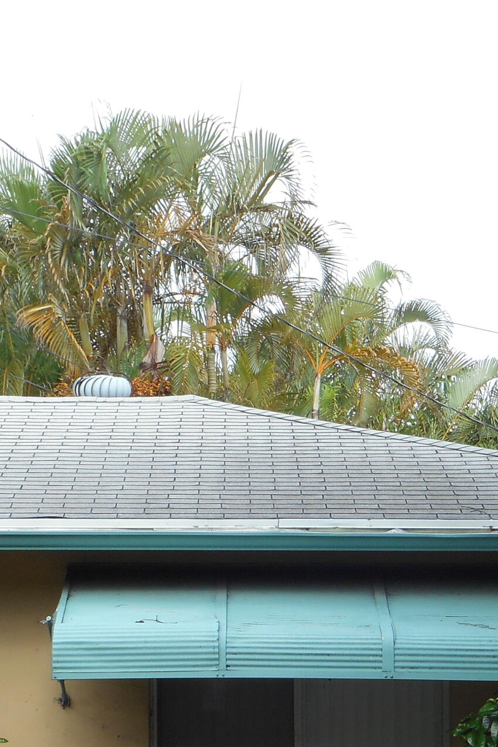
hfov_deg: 11.0
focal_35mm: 125
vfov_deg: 16.2
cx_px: 279
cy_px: 660
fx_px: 2593
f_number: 4.9
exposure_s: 1/100
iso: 80
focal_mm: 9.1
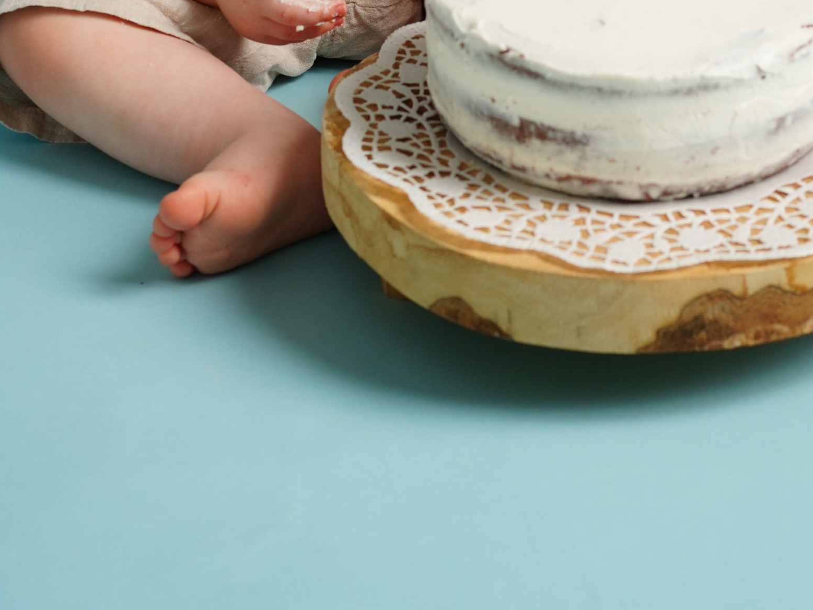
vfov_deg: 16.2
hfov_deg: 23.5
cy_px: -321
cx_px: 456
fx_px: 1949
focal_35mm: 83
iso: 400
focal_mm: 35
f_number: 7.1
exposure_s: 1/200
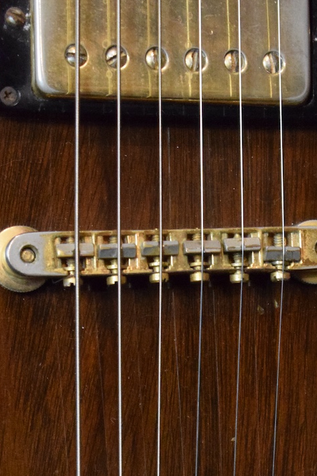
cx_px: 222
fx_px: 2299
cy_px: 492
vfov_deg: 11.7
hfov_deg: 7.9
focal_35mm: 174
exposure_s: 1/60
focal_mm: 55
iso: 6400
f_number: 5.6
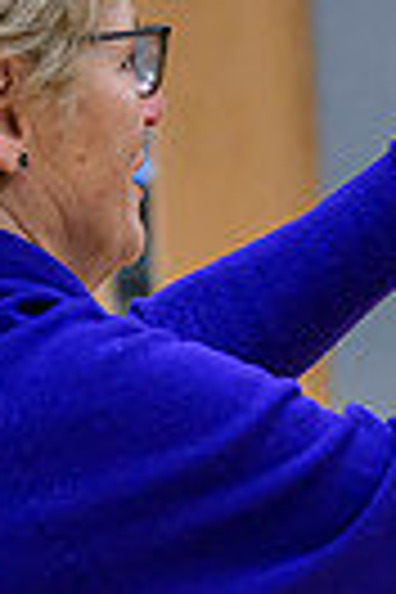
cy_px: 619
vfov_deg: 6.8
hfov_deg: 4.5
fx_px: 4950
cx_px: 954
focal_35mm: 300
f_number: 3.5
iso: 5000
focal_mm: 68
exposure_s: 1/640
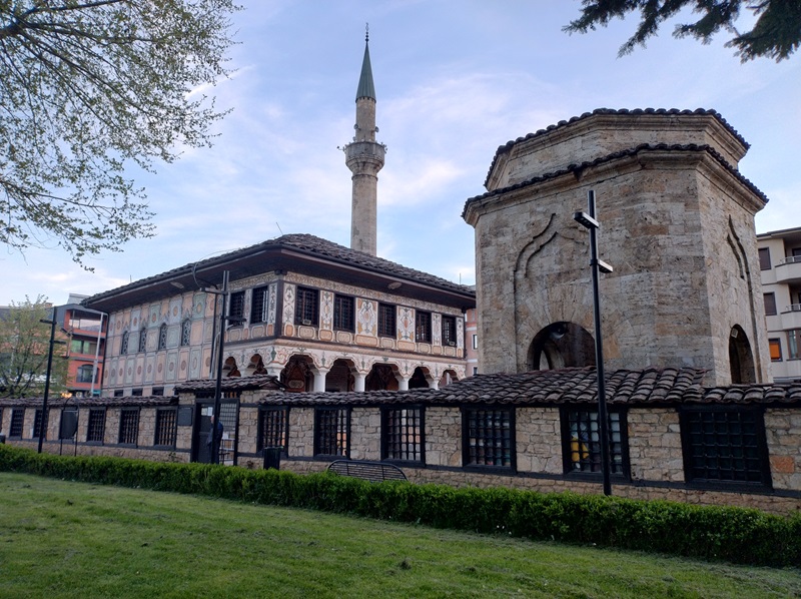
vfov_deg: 54.8
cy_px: 300
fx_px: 578
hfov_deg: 69.5
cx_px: 400
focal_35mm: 25
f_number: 1.7
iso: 227
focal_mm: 4.71
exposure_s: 1/120
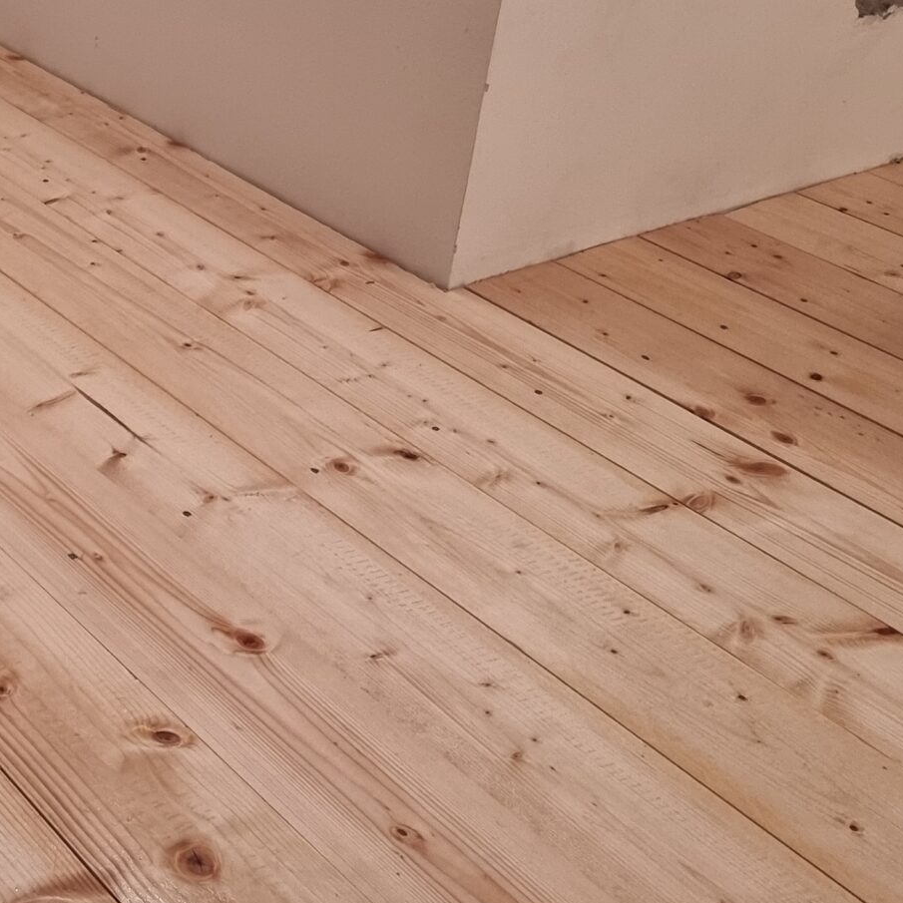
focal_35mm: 60
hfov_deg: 26.6
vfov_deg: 28.5
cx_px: -66
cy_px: 319
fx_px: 1771
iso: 320
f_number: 1.8
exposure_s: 1/100
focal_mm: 6.7
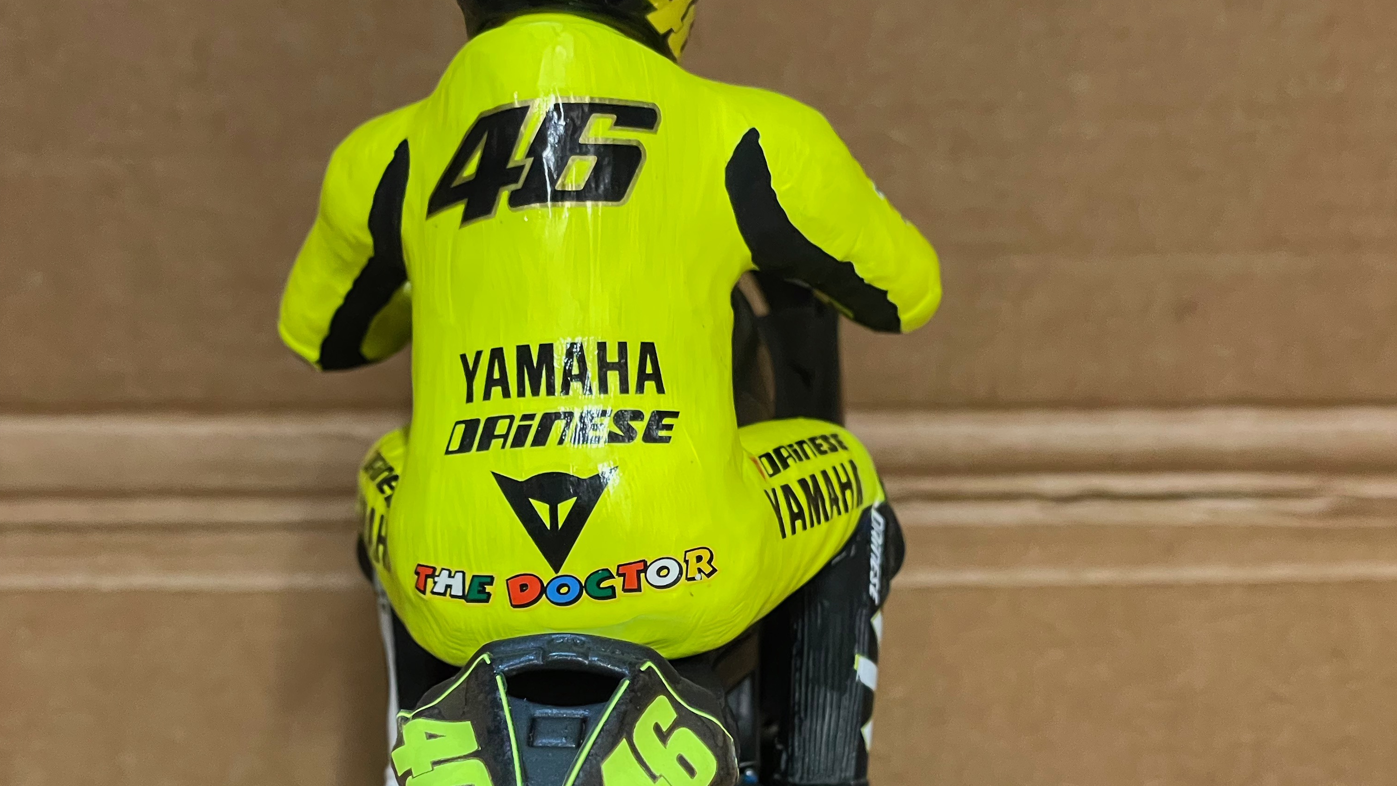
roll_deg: +2.9
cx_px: 701
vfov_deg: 15.7
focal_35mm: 76
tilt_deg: -36.9
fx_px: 2815
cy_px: 707
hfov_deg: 27.9
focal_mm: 6
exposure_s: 1/50
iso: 400
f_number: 2
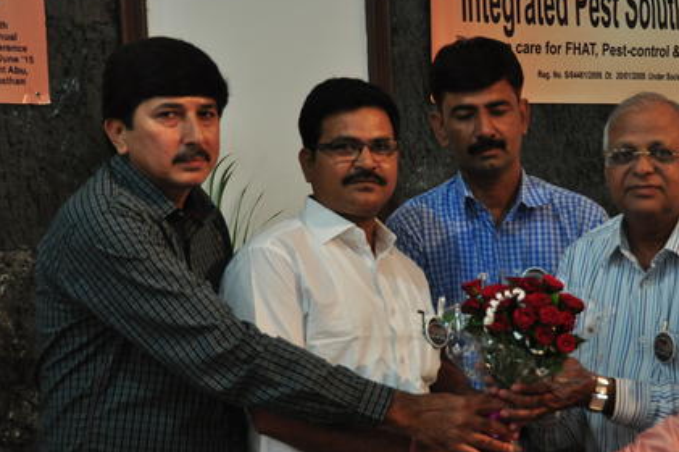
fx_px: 1772
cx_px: 468
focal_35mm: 94
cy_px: 246
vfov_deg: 14.5
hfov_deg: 21.6
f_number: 4.5
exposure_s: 1/50
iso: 800
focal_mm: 44
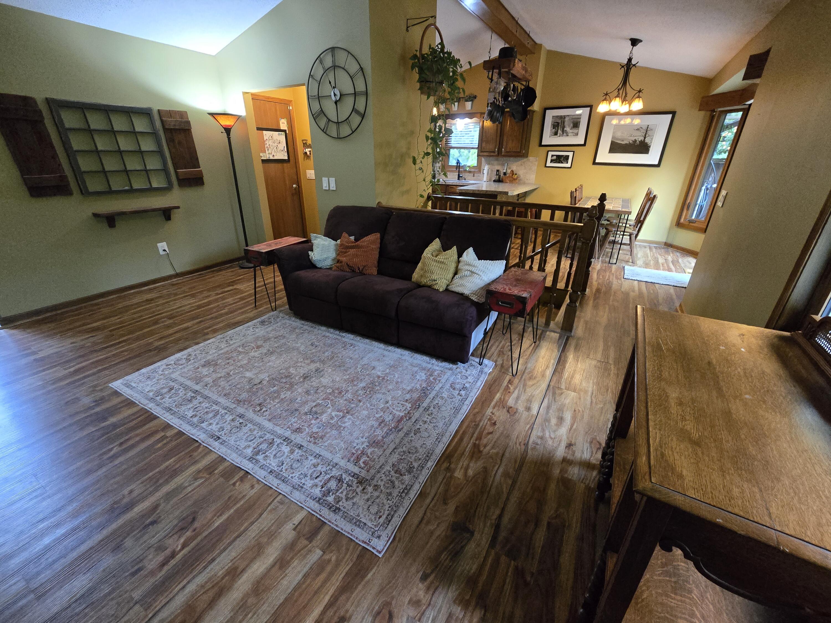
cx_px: 416
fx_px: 312
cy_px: 312
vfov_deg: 89.9
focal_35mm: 13
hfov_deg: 106.2
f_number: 2.2
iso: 1250
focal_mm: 2.2
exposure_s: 1/60
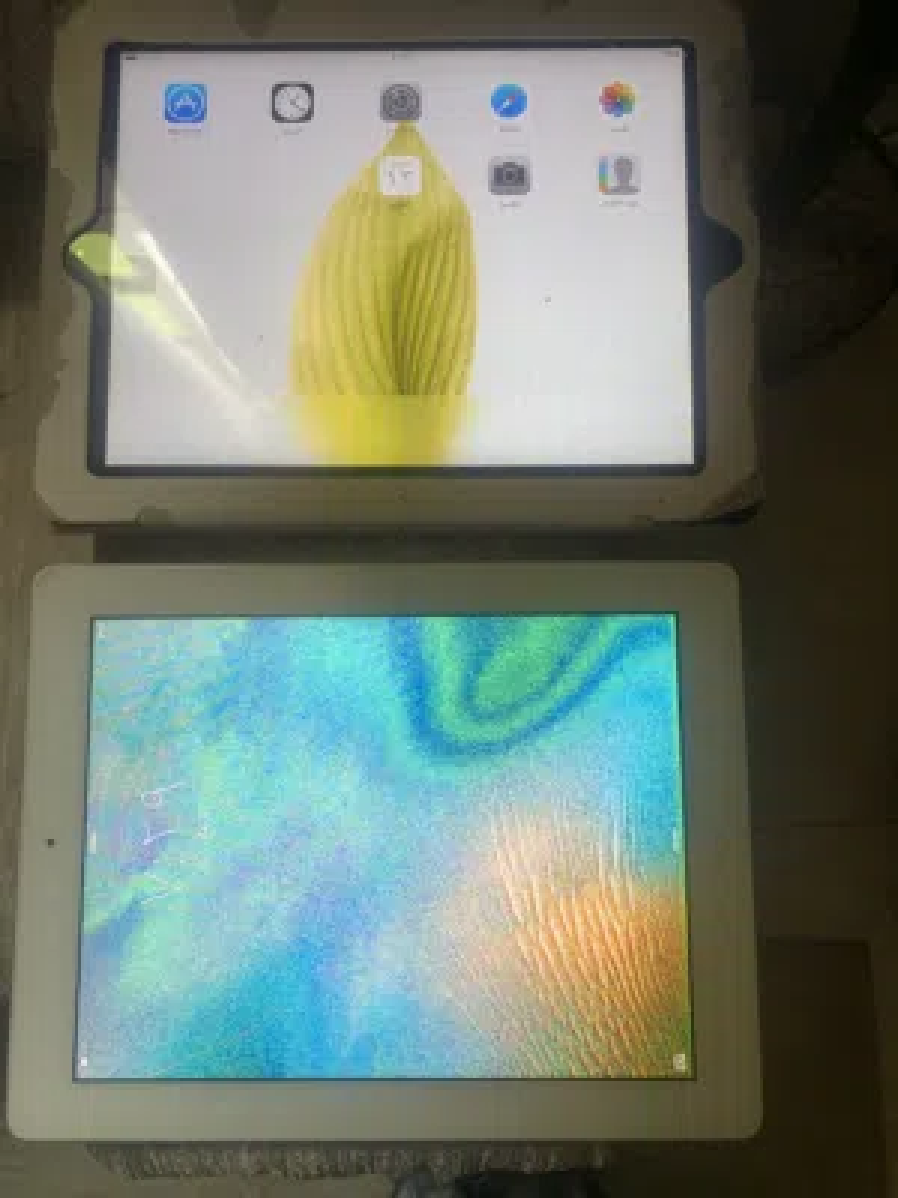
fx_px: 899
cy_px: 599
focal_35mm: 26
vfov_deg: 67.3
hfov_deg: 53.1
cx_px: 449
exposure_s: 1/68
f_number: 1.8
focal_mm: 4.25
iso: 125
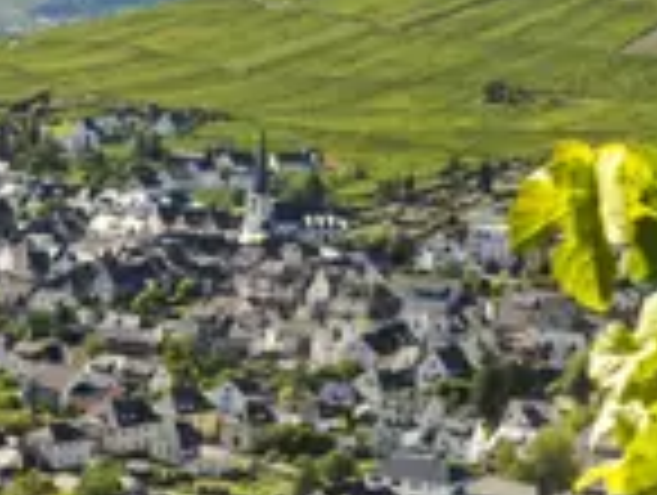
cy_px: 396
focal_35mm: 133
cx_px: -207
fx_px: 2528
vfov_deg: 11.1
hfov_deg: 14.2
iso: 200
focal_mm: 18
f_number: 8
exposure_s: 1/400
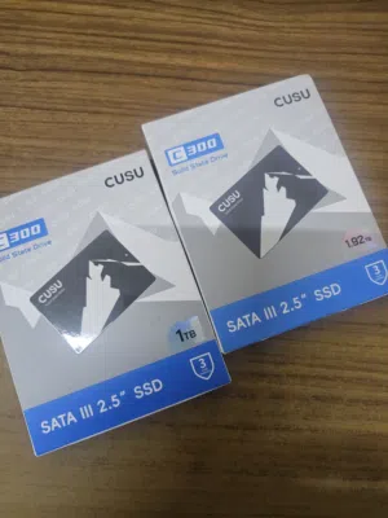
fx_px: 344
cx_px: 194
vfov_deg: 73.9
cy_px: 259
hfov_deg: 58.9
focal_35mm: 23
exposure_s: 1/100
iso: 800
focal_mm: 6.3
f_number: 1.7
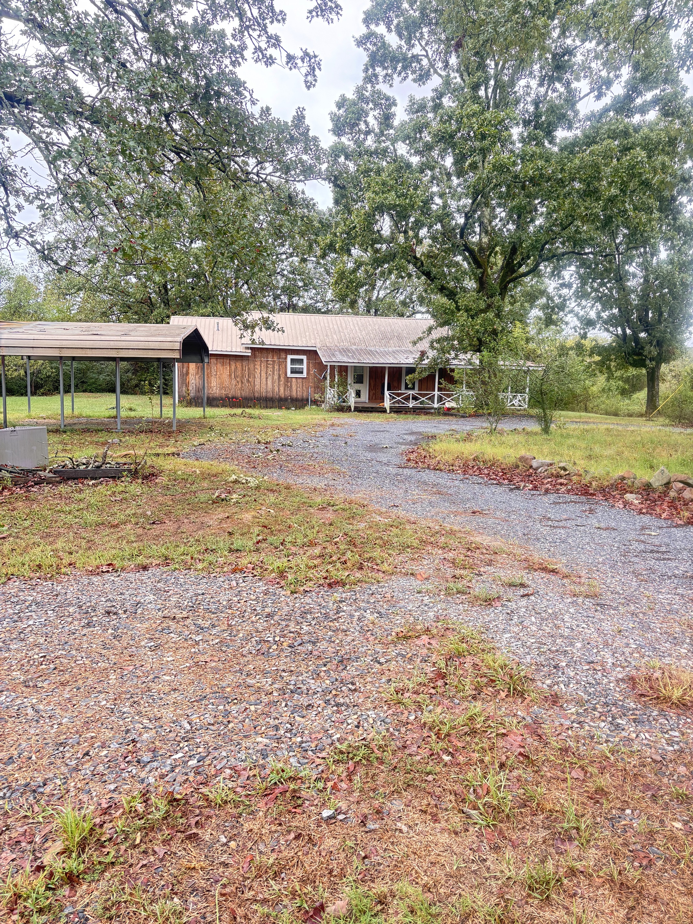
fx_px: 694
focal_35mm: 26
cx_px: 346
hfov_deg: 53.1
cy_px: 462
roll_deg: -3.4
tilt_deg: -7.3
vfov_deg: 67.3
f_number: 1.6
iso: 80
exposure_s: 1/121
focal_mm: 5.96
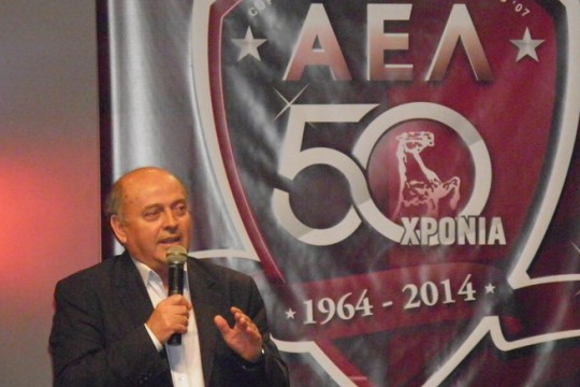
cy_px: 150
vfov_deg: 3.8
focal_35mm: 365
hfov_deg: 5.6
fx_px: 5880
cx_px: 338
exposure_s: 1/200
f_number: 4.3
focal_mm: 51.5
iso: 1000
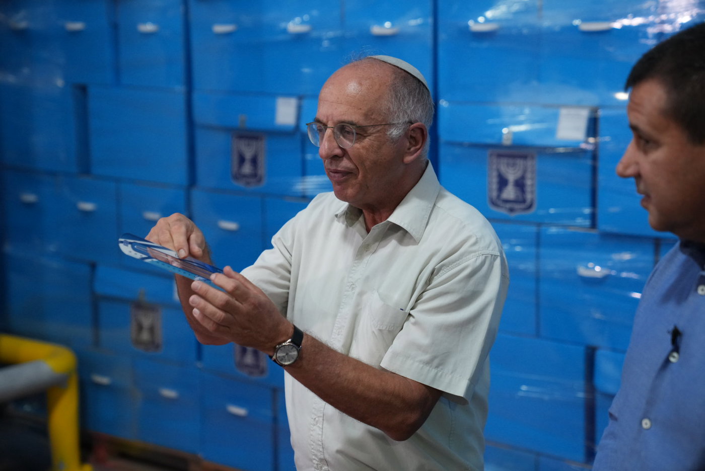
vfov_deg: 19.5
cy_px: 236
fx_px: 1372
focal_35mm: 70
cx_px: 352
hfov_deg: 28.8
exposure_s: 1/160
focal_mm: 70
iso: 2500
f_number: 3.2
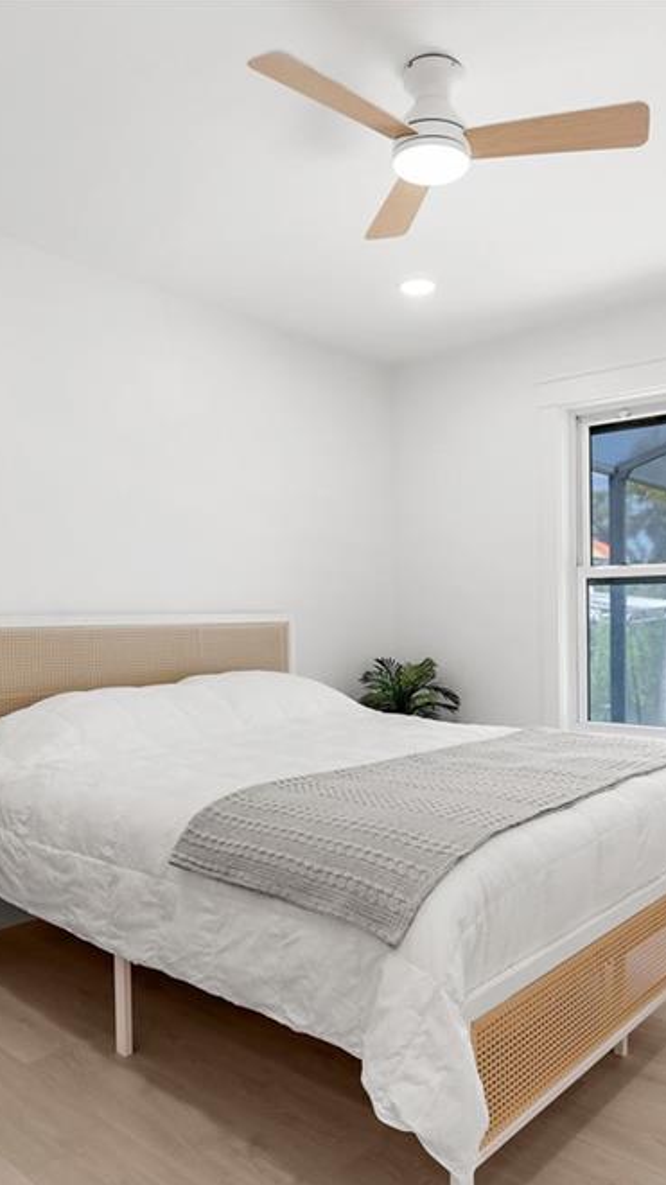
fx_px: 817
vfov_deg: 71.9
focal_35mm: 26
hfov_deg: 44.2
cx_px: 390
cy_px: 608
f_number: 8
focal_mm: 16
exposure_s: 1/320
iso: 640
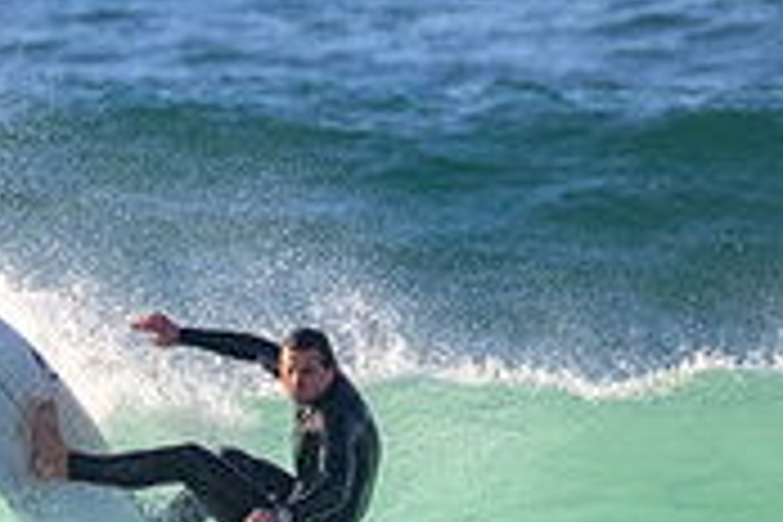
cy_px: 628
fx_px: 57850
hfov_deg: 0.8
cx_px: 72
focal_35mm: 2660
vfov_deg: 0.5
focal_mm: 800
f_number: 11
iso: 1800
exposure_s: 1/1600
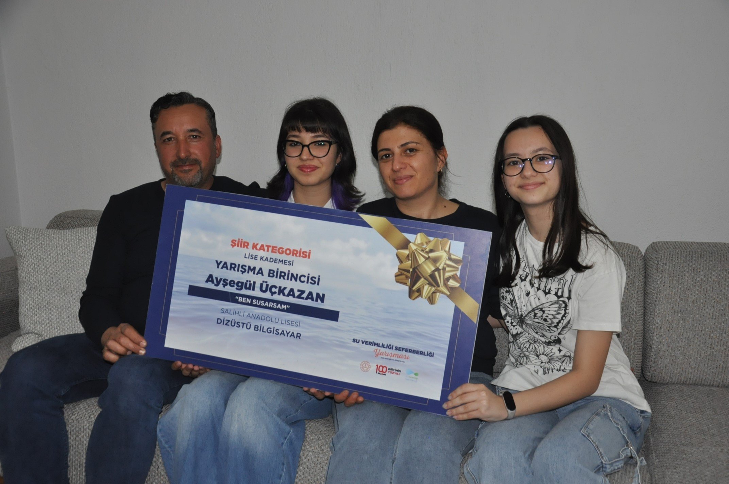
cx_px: 364
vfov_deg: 34.1
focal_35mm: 39
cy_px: 242
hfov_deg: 49.6
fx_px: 789
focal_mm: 26
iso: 800
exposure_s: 1/60
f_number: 4
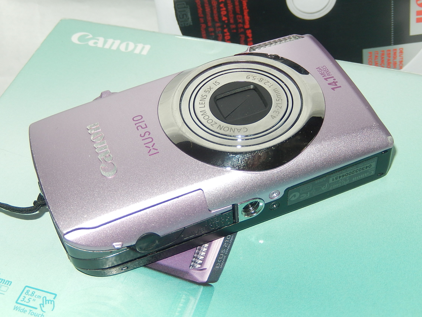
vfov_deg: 25.2
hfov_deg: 33.2
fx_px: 707
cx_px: 211
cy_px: 158
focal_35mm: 58
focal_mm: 10.4
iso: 200
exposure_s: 1/30
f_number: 9.2
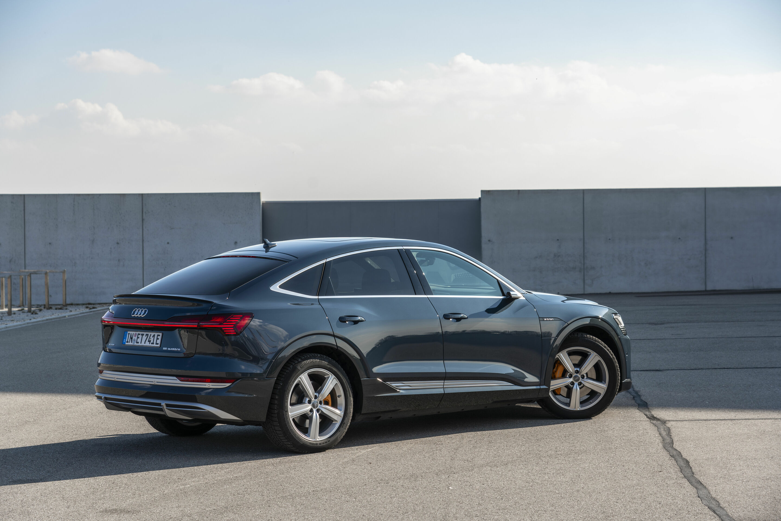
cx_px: 390
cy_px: 260
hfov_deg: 25.1
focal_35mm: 81
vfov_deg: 16.9
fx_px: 1757
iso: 50
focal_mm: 81
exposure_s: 1/200
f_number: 6.3
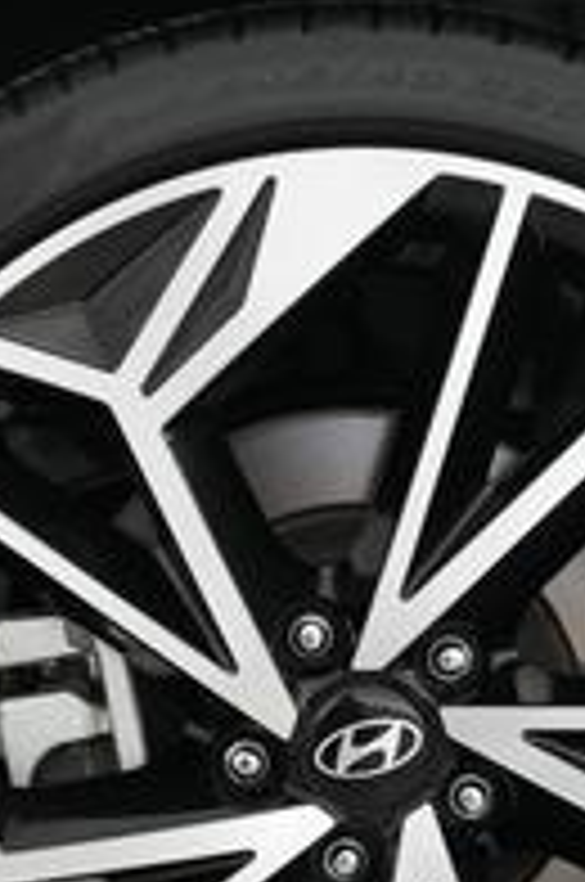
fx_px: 2079
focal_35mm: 85
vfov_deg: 23.6
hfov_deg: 16.0
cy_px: 716
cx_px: 374
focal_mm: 26
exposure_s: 1/160
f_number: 2.8
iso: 2500
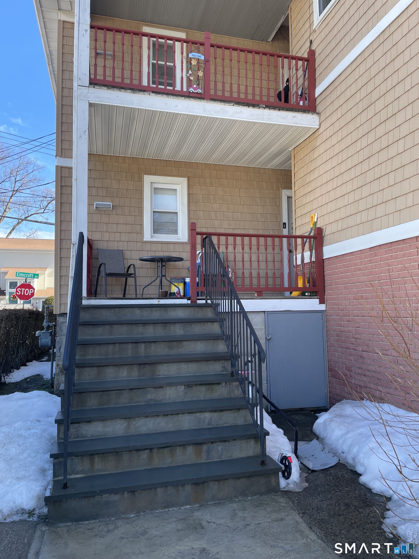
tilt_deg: +5.8
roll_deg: +0.5
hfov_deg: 53.1
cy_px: 280
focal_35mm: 26
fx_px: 420
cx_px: 210
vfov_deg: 67.3
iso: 32
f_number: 1.6
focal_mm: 4.2
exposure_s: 1/530
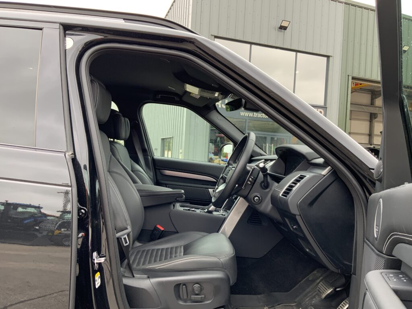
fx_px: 345
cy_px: 154
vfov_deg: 48.2
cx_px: 206
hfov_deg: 61.7
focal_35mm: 29
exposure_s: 1/122
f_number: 1.8
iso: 50
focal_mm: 3
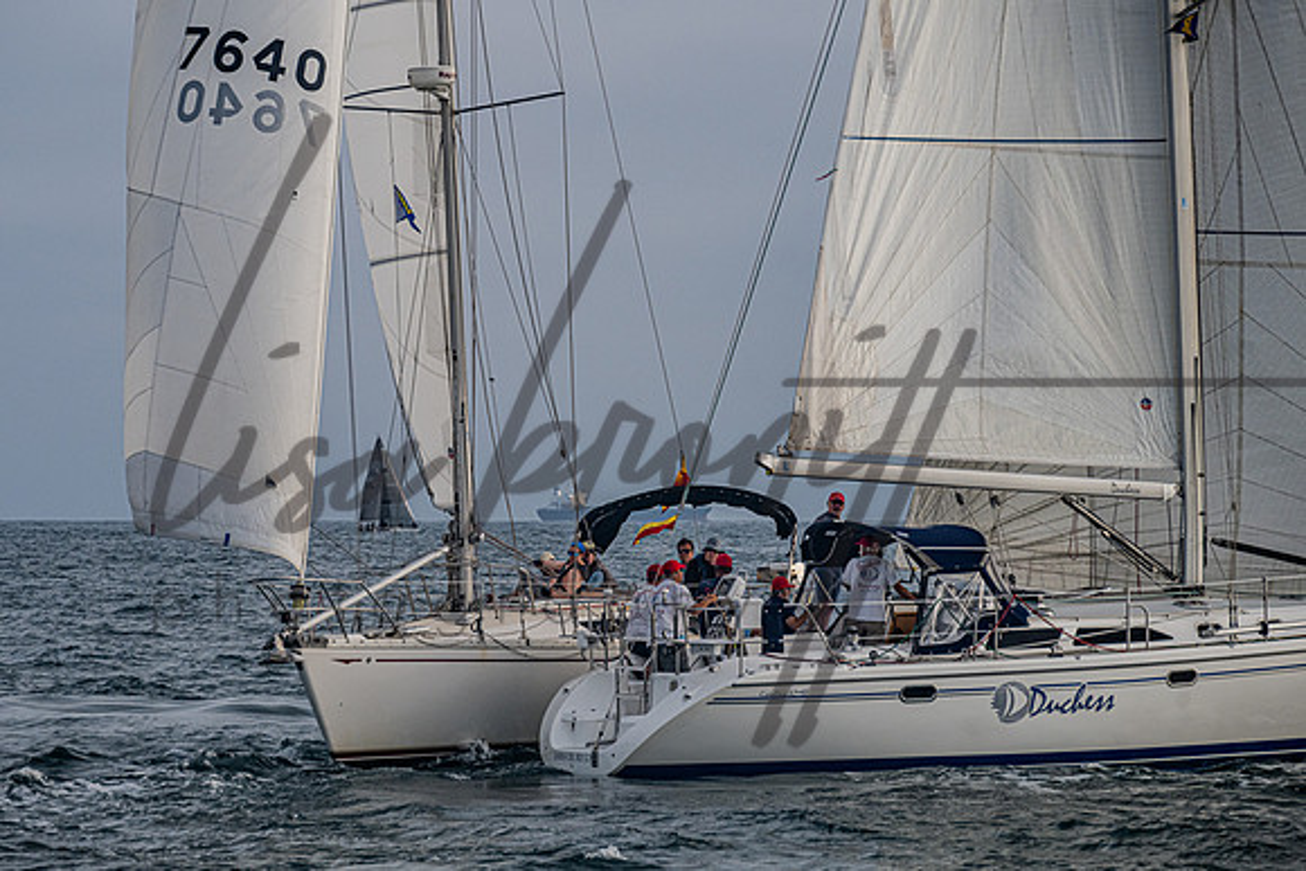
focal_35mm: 194
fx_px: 7040
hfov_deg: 10.6
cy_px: 390
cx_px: 521
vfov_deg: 7.1
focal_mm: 160
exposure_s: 1/1250
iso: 400
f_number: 6.3
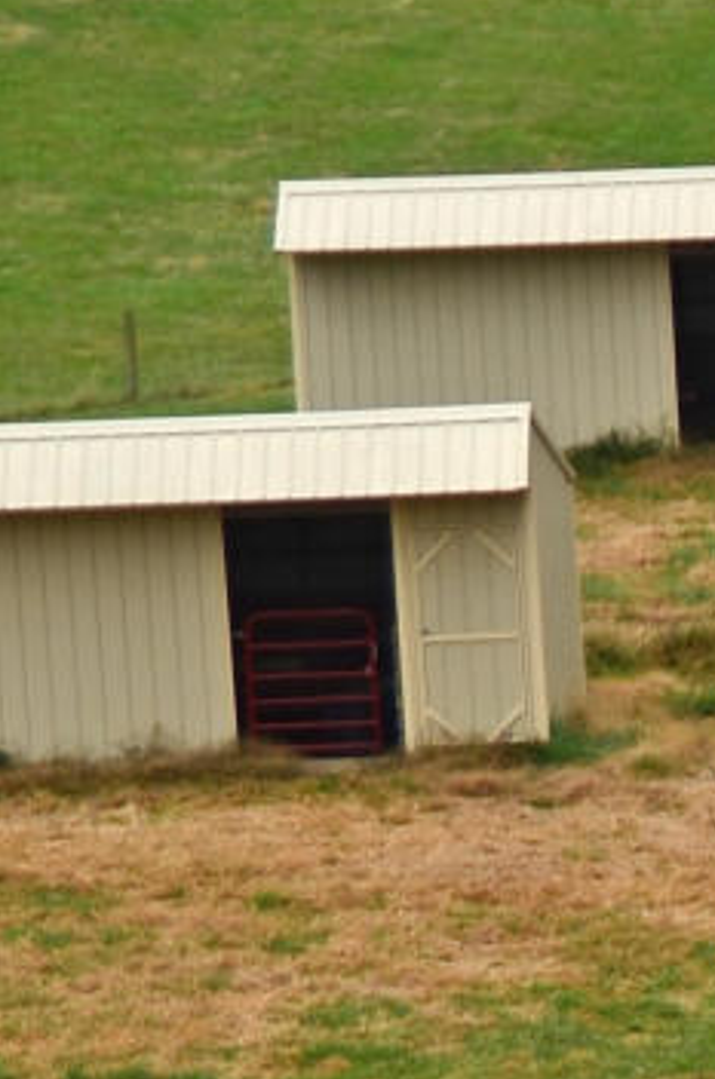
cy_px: 1456
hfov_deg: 2.6
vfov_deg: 3.9
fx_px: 15807
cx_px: 1513
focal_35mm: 528
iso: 100
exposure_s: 1/400
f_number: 4.8
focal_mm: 62
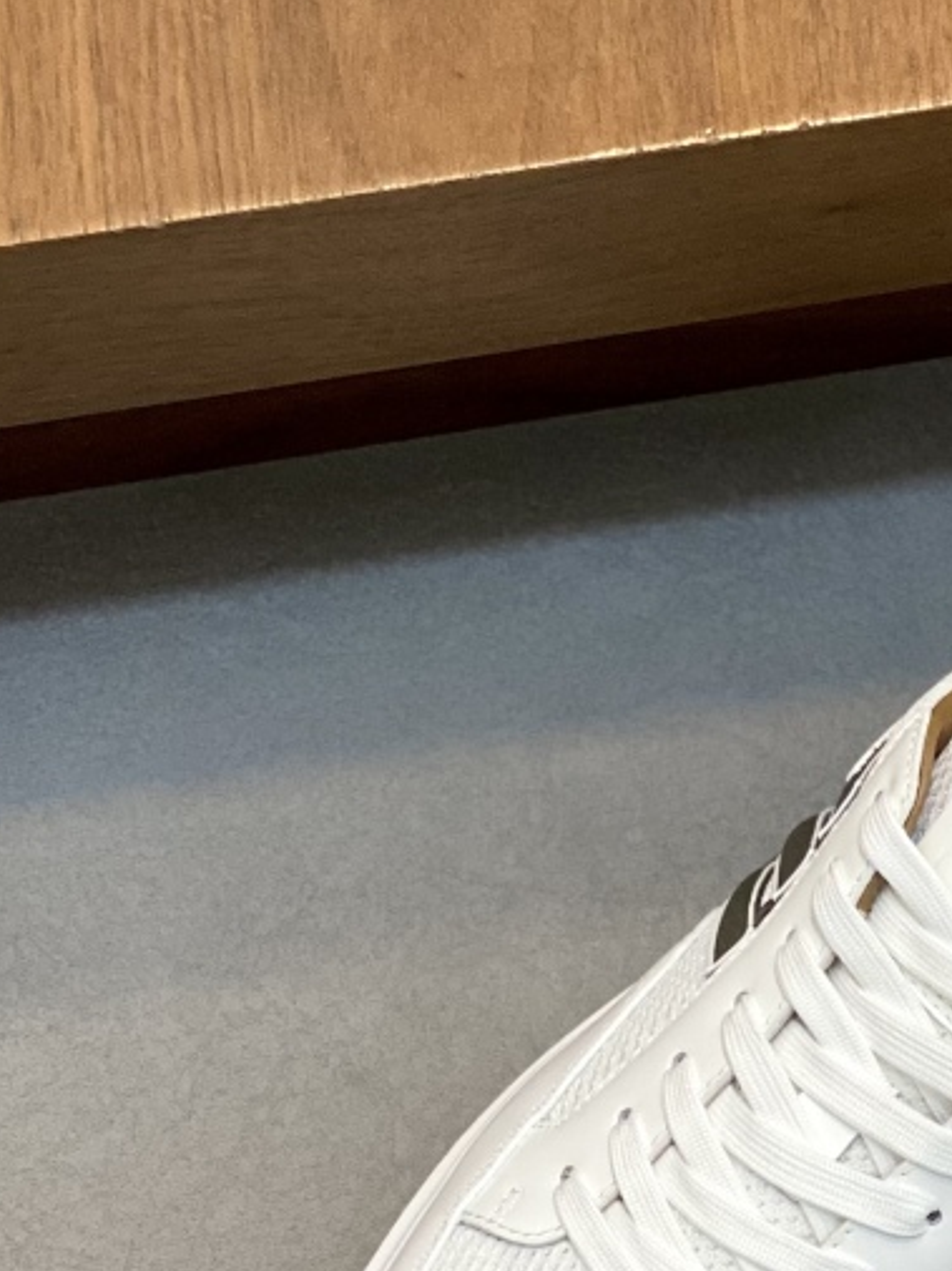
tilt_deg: -72.8
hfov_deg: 9.9
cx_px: 1118
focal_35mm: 148
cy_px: 1286
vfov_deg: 13.2
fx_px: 5432
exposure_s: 1/100
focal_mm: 6
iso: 100
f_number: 2
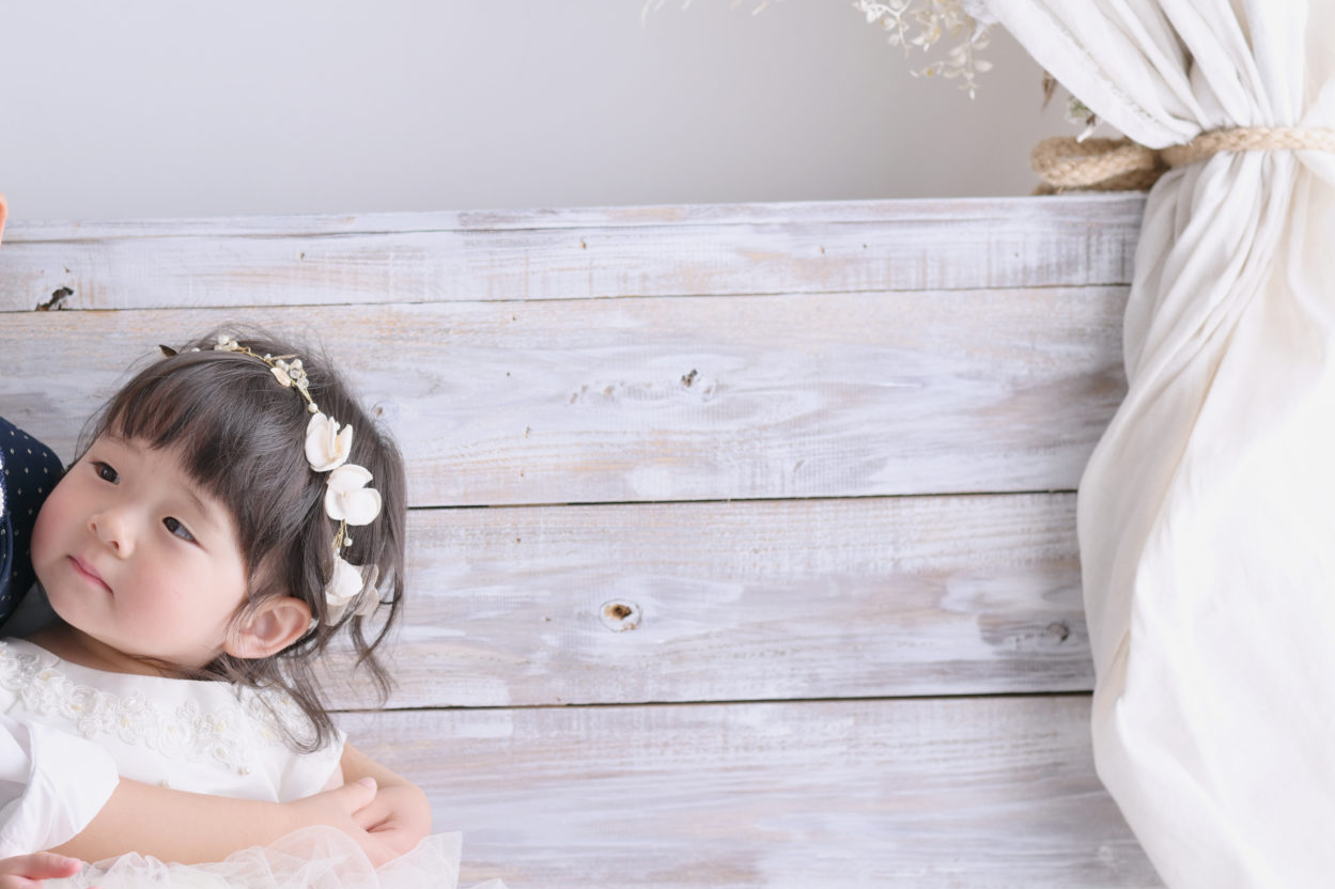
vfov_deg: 16.6
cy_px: 562
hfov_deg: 24.5
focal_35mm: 82
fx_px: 3040
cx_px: 368
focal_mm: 50
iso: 160
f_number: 4
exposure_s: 1/160
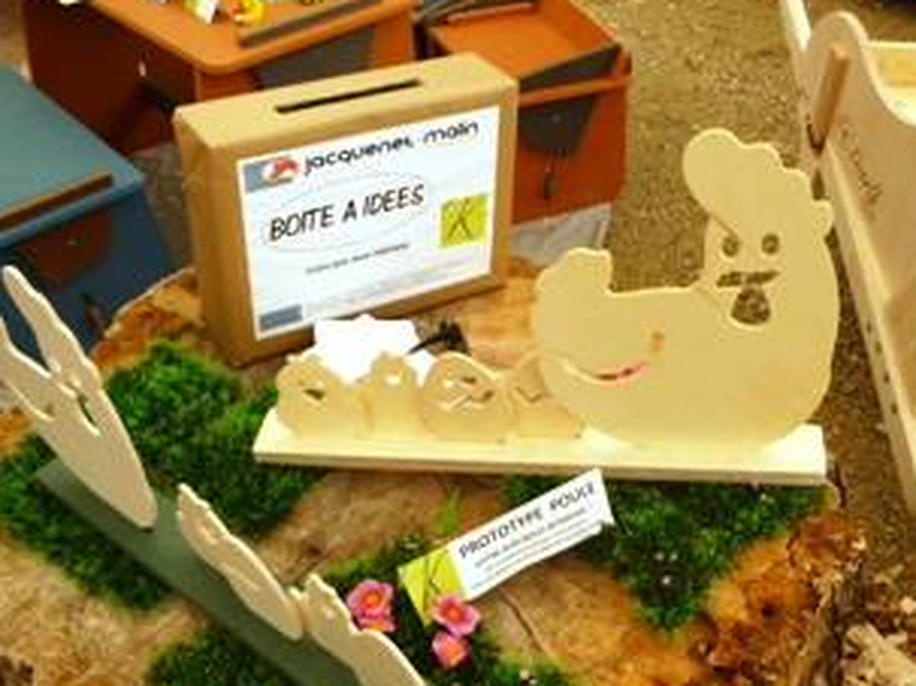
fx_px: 979
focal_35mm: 37
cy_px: 414
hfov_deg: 50.1
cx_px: 472
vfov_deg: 38.5
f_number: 3.1
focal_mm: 4.5
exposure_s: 1/200
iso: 100
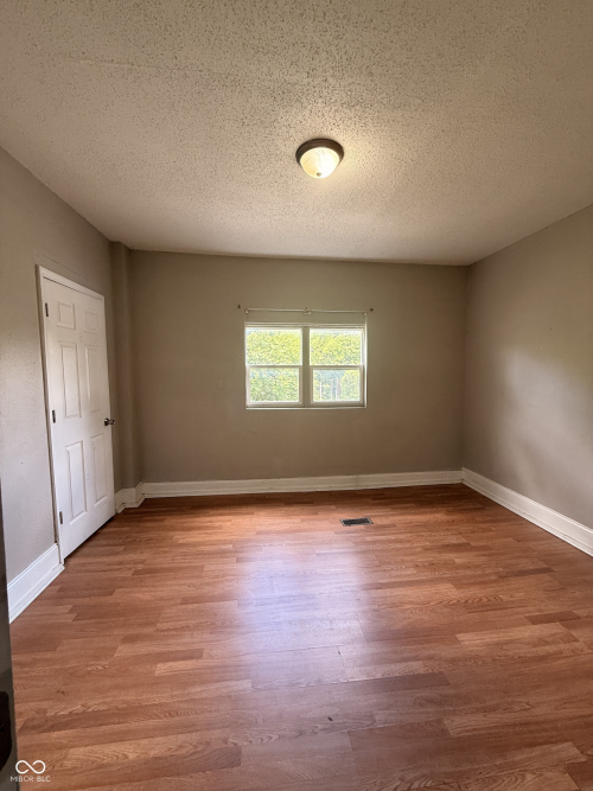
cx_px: 296
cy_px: 396
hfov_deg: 85.7
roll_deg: -0.1
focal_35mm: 14
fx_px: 320
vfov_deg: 102.1
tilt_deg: -3.1
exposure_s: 1/99
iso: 200
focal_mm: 2.22
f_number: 2.2
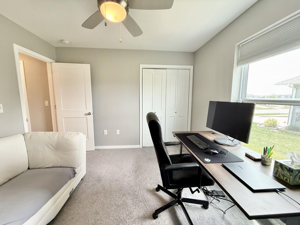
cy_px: 112
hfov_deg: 102.1
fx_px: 121
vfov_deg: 85.7
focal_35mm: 14
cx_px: 150
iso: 200
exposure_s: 1/120
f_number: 2.2
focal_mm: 2.22
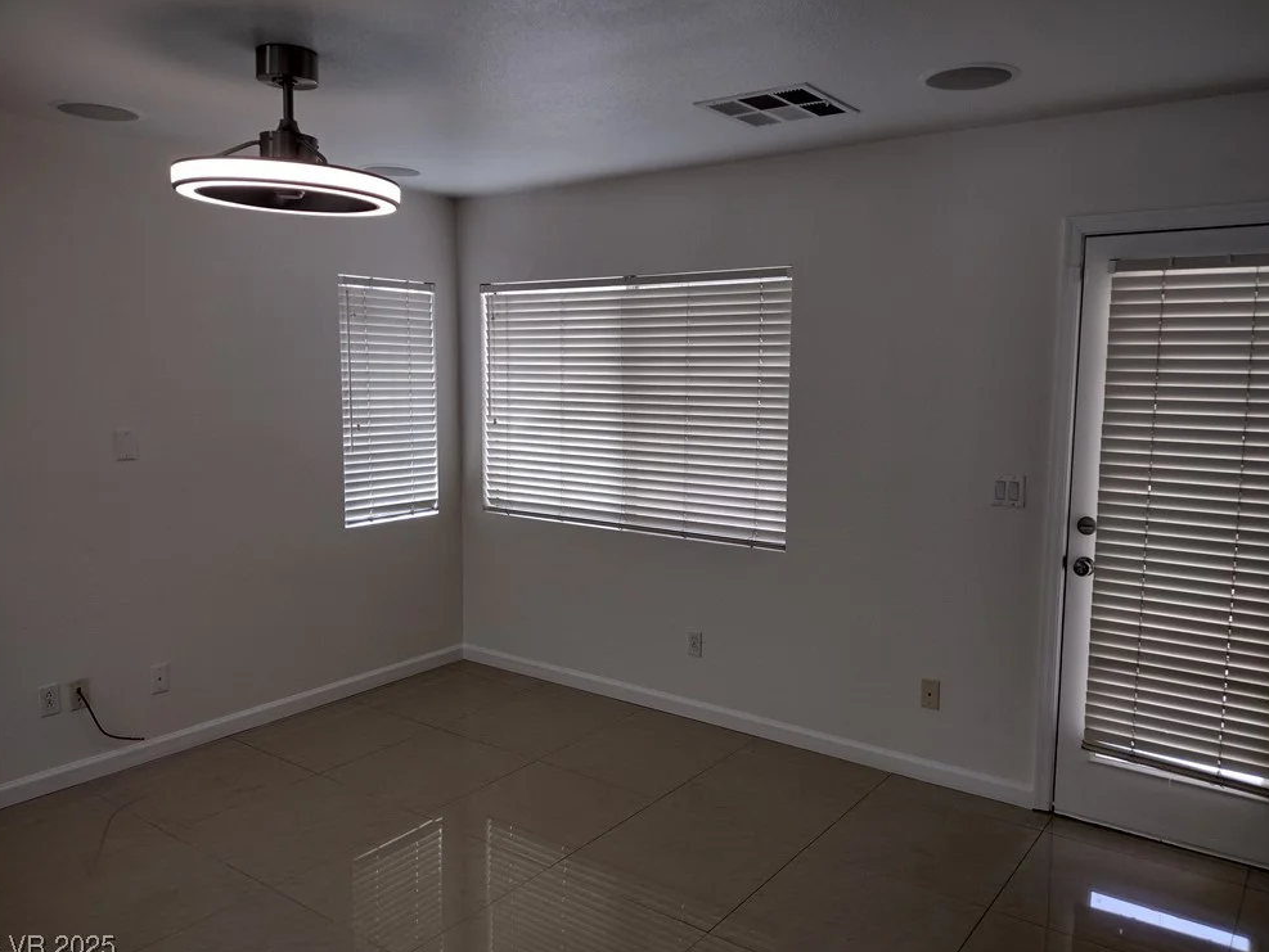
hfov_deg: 63.4
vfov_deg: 49.8
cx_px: 644
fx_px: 1027
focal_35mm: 28
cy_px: 482
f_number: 1.7
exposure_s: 1/122
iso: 100
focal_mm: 4.71
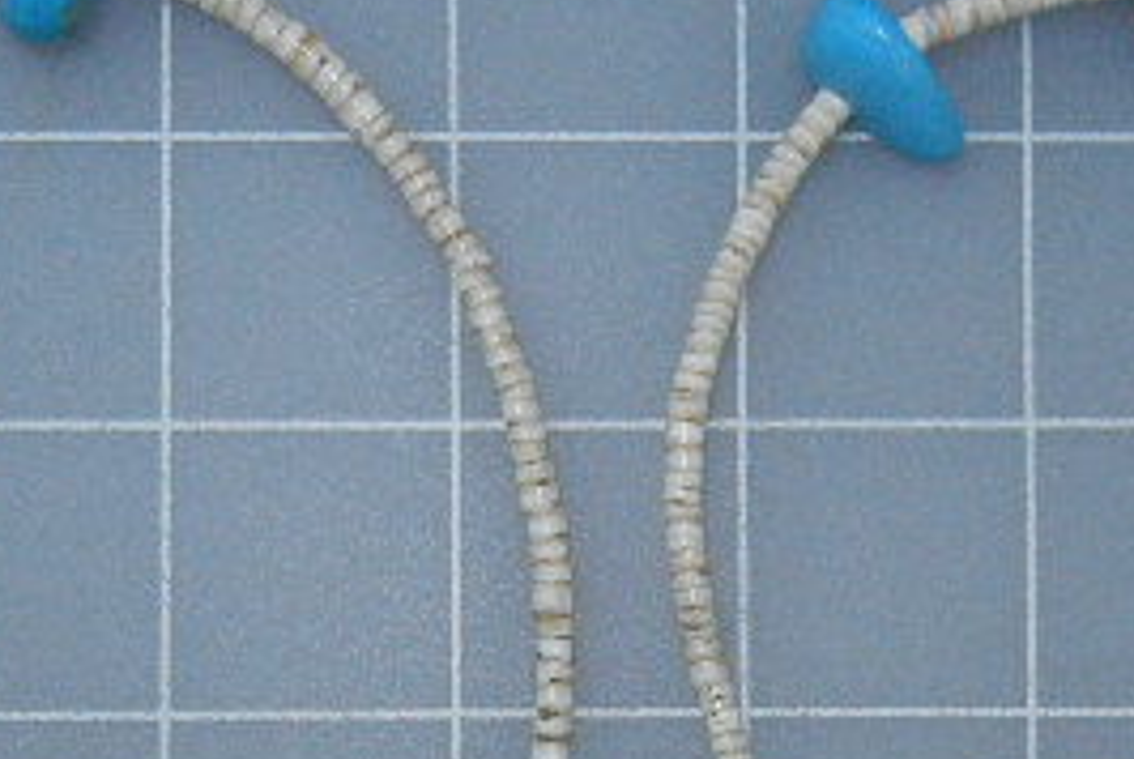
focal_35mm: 75
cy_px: 682
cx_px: 554
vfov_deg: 17.9
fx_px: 2365
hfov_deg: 27.0
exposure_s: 1/30
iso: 798
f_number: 7
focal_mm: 5.4
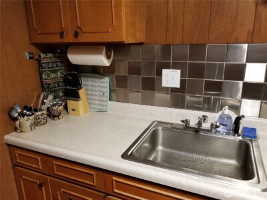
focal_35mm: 26
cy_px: 100
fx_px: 201
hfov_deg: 67.3
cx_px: 134
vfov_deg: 53.1
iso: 200
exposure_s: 1/24
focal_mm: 4.25
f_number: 1.7
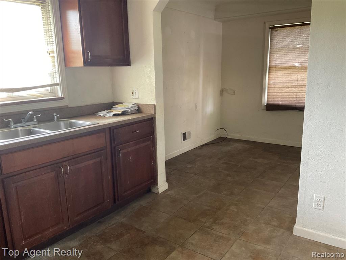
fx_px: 290
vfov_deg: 48.2
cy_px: 130
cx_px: 173
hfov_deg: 61.7
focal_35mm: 29
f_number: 1.8
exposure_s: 1/60
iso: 160
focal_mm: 3
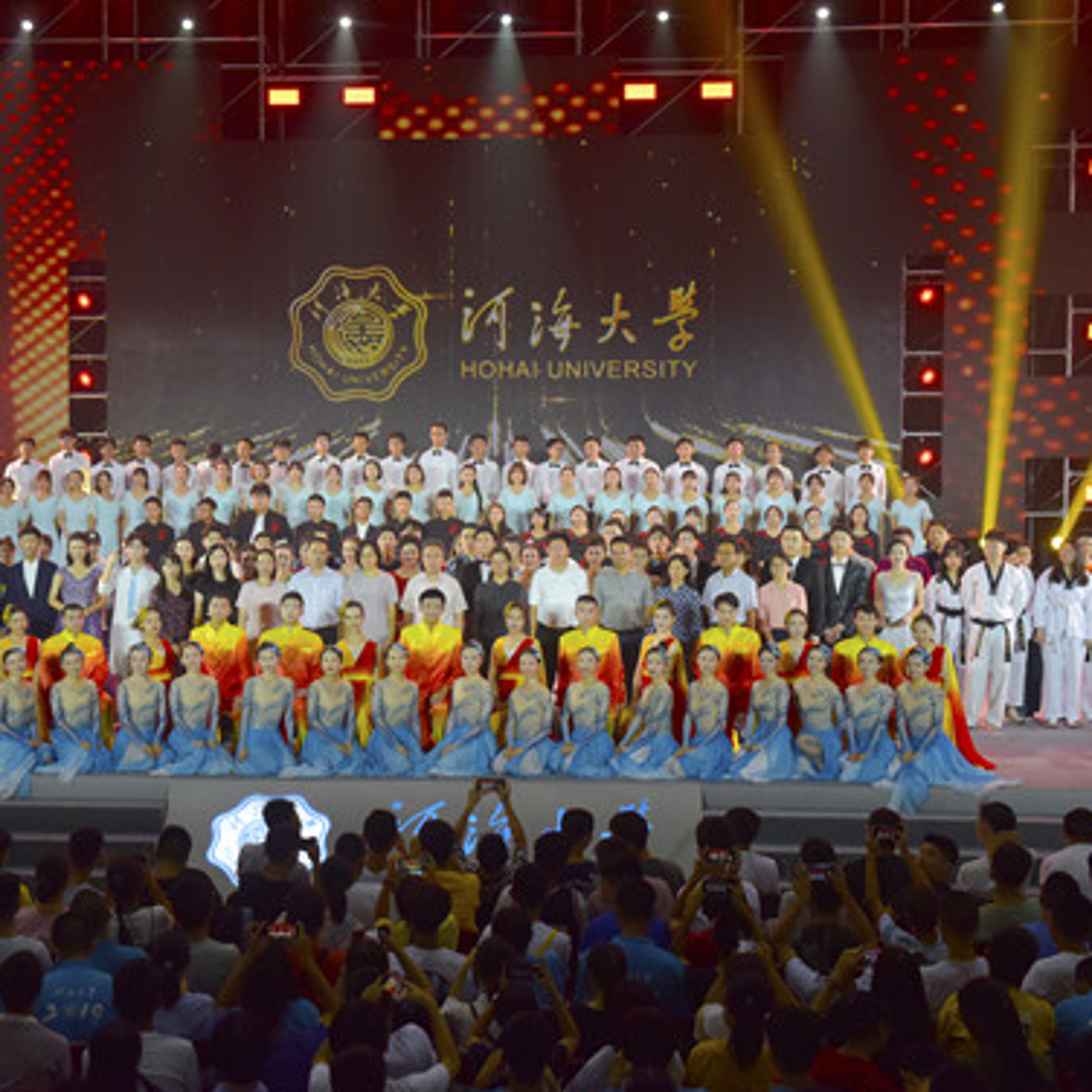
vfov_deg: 28.2
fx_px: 2177
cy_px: 523
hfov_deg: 28.0
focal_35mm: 61
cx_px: 401
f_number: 5.6
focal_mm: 45
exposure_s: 1/320
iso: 1600
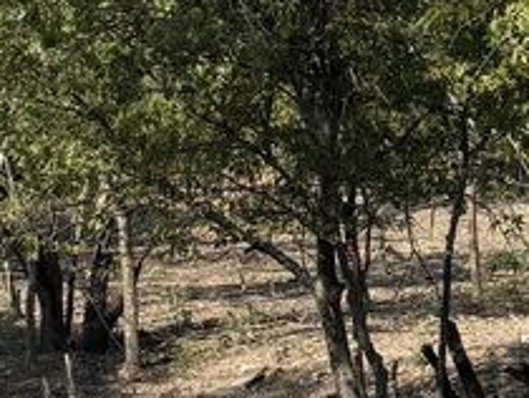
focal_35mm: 178
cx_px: 385
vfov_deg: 8.2
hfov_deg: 11.1
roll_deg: +2.4
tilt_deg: +5.5
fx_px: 2723
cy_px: -144
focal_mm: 5.96
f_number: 1.6
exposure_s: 1/2024
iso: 50
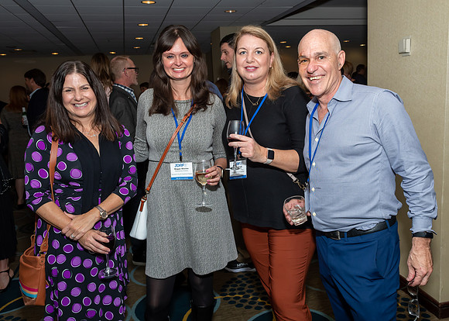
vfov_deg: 42.8
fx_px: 408
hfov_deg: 57.4
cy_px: 156
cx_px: 252
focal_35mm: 32
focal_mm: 17
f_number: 6.3
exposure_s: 1/250
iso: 400
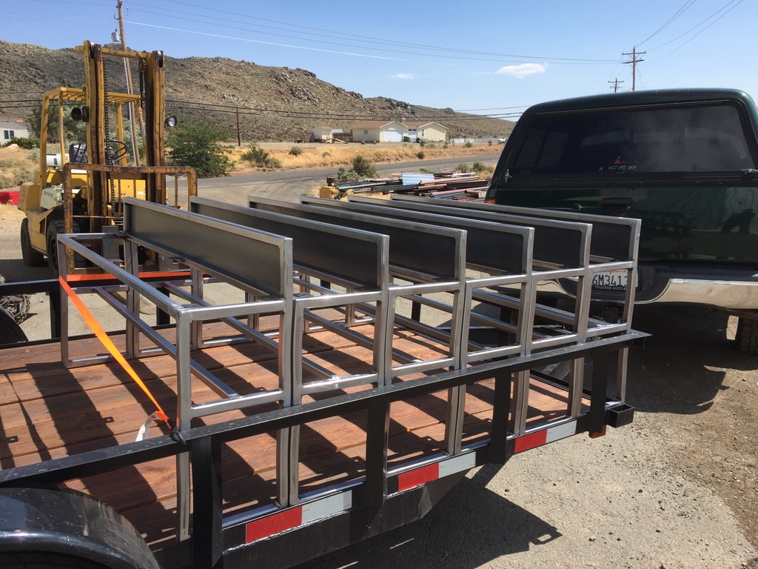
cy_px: 284
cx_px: 379
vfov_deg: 48.2
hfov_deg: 61.7
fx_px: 635
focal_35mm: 29
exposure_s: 1/1582
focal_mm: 4.15
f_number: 2.2
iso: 32
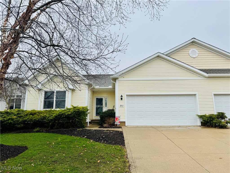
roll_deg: +0.5
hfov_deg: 71.6
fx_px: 159
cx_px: 115
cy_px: 86
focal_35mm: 24
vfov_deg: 56.8
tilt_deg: +12.0
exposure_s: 1/1818
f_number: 1.78
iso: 80
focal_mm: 6.76
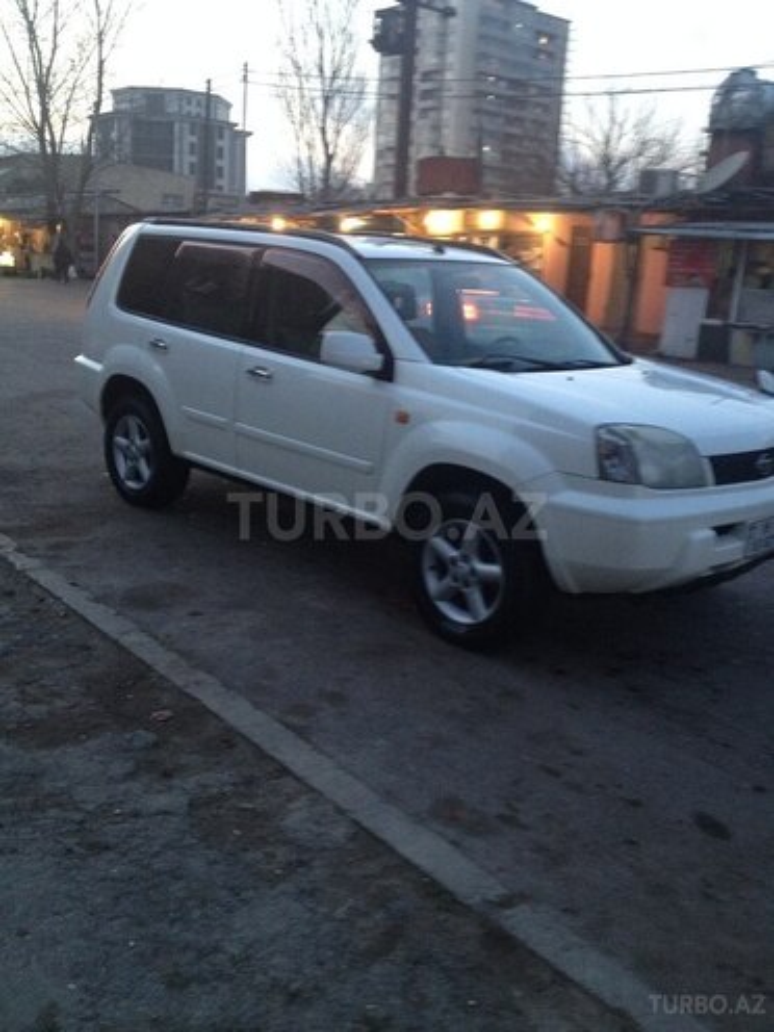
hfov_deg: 40.7
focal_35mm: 35
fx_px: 1043
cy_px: 516
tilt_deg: -14.8
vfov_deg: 52.6
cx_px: 387
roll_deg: -6.0
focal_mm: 4.28
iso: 250
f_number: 2.4
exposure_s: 1/20
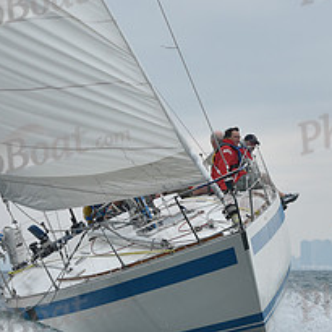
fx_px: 2398
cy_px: 219
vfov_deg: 7.9
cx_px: 215
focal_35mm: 221
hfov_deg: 7.9
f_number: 8
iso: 250
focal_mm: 92
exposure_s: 1/800
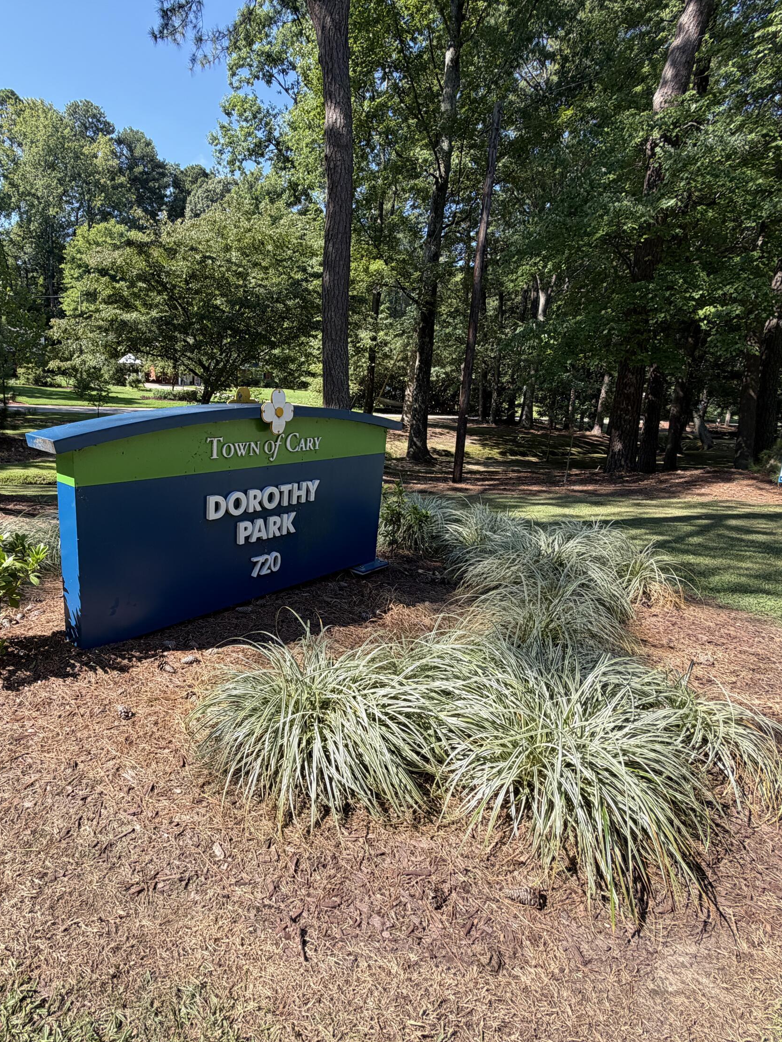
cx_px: 273
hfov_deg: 67.1
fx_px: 572
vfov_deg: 84.7
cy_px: 521
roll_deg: -2.1
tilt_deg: -13.8
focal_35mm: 19
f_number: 2.2
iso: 40
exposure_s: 1/502
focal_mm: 2.22
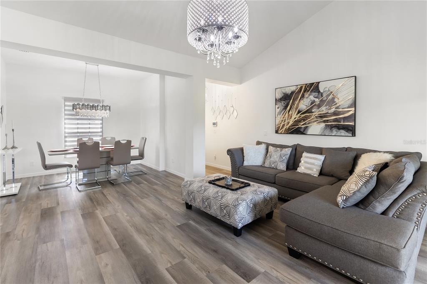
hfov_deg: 96.7
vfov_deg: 73.8
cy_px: 142
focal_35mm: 16
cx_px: 214
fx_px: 190
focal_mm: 16
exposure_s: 1/80
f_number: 2.8
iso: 200
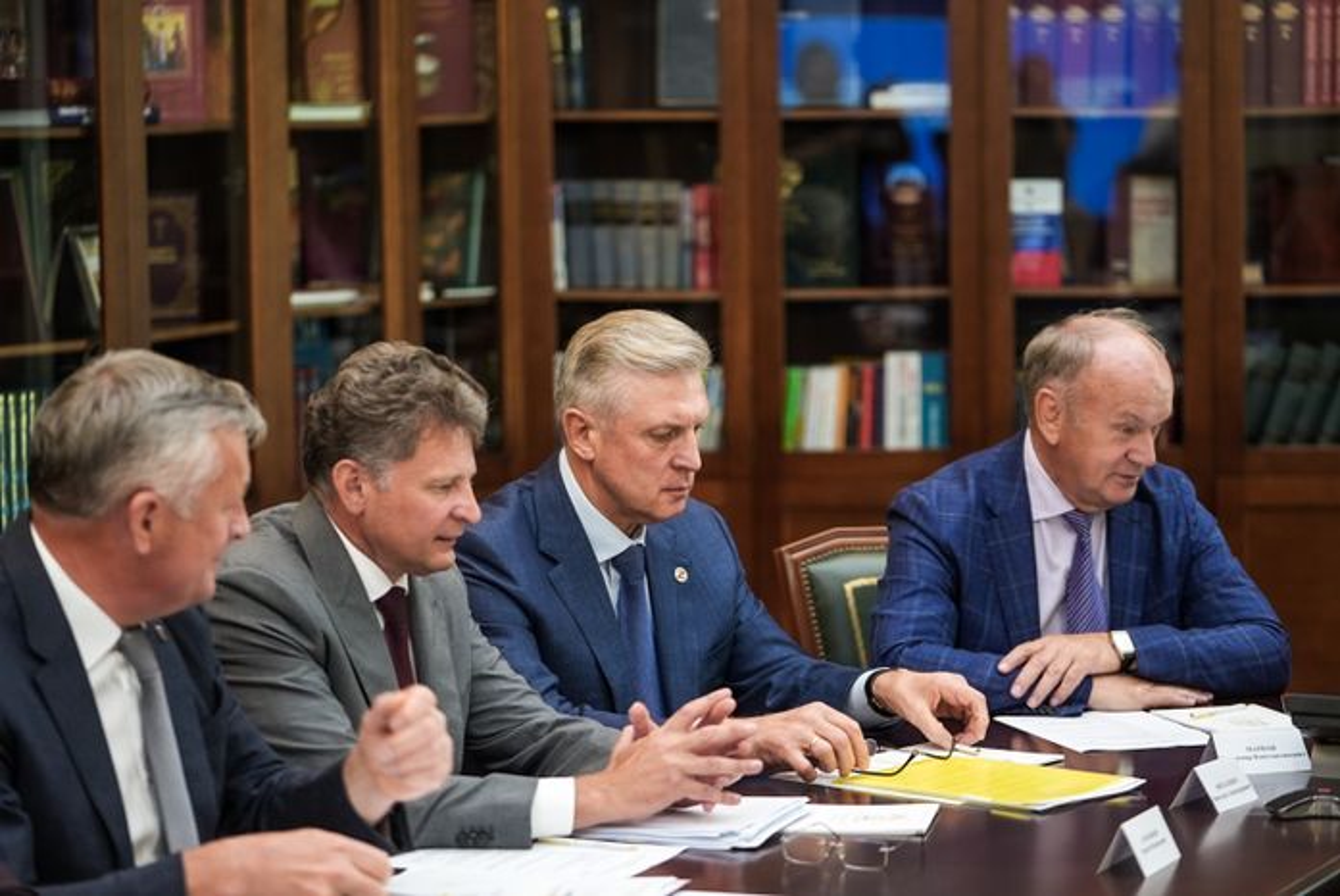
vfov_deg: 13.3
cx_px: 670
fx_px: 3837
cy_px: 448
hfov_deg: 19.8
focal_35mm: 103
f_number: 2.8
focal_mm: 103
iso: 800
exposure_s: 1/125
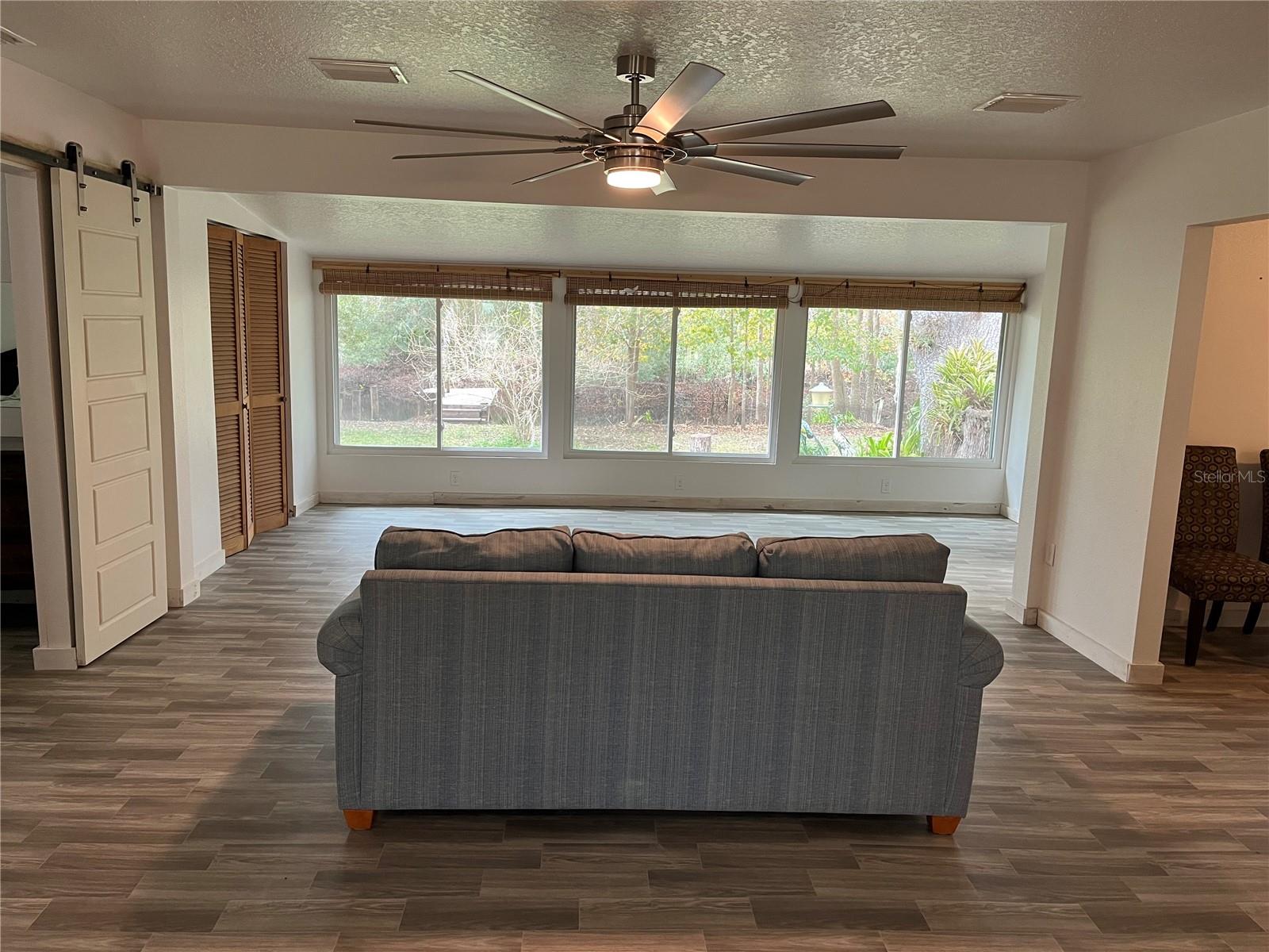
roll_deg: -1.7
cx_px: 634
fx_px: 953
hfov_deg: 67.3
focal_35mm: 26
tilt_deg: -9.7
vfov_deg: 53.1
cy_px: 476
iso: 125
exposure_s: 1/60
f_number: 1.6
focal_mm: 5.1
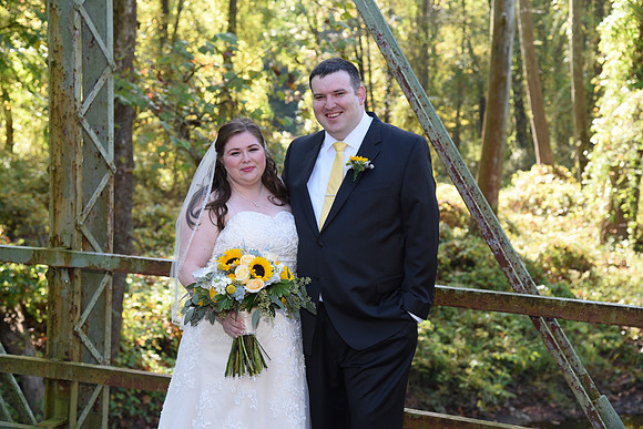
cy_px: 214
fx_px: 1036
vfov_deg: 23.4
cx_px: 322
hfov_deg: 34.5
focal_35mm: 58
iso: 400
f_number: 4.5
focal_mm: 58
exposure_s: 1/200
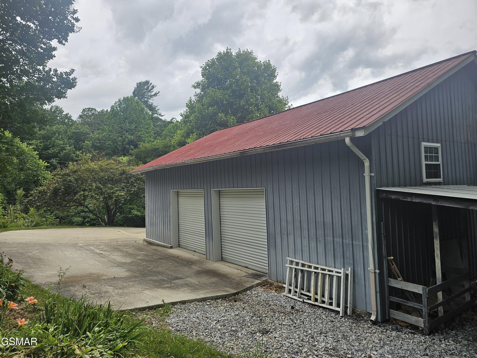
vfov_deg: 58.9
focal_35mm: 23
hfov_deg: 73.9
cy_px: 179
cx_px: 238
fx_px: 317
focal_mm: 6.3
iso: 16
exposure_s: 1/247
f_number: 1.7
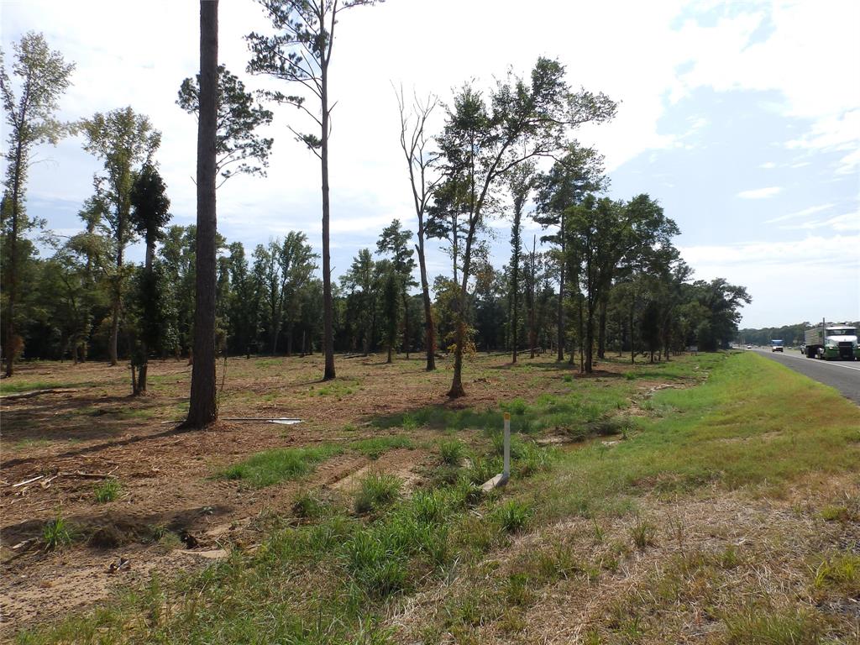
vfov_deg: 61.1
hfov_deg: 76.4
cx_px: 430
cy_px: 322
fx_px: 547
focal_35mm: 22
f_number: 5
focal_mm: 4
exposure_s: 1/640
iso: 80
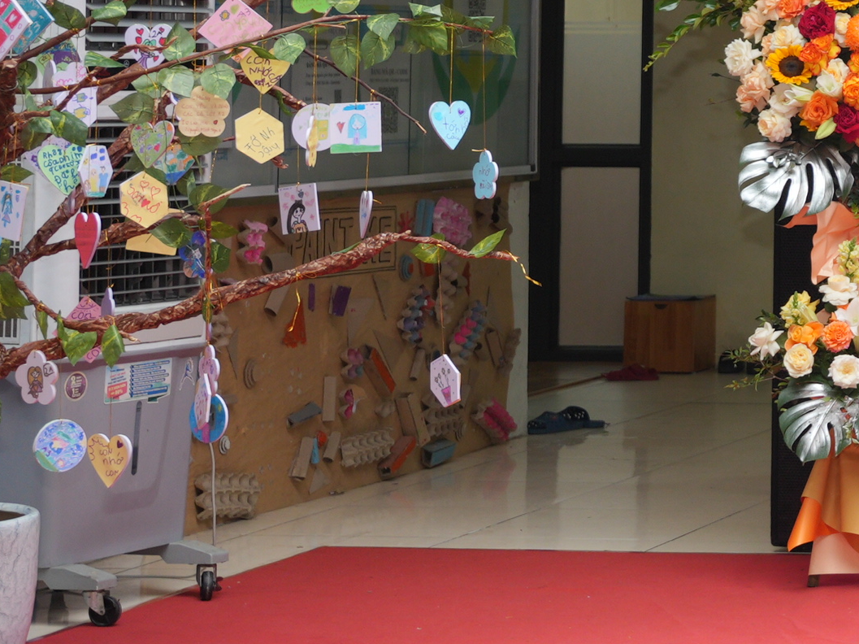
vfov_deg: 10.9
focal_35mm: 134
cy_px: -70
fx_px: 3318
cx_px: 1733
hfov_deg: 12.8
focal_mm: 31.9
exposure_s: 1/160
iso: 320
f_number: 3.5
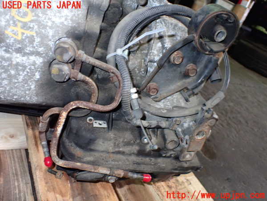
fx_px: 231
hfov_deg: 60.0
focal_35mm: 30
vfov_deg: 46.8
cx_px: 134
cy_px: 100
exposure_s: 1/30
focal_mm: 5.4
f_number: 6.3
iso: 800
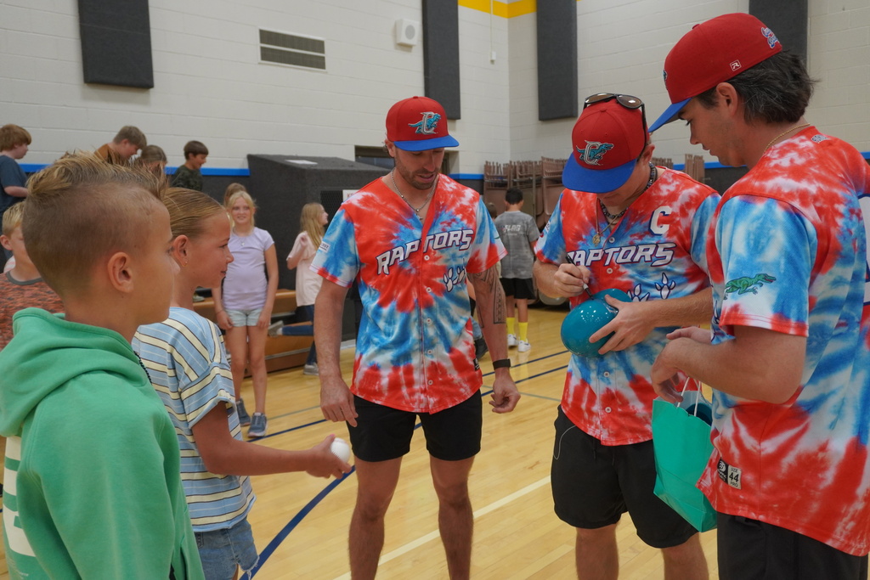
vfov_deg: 43.6
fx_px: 725
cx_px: 435
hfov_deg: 61.9
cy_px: 290
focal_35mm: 30
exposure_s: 1/160
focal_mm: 20
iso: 1250
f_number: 4
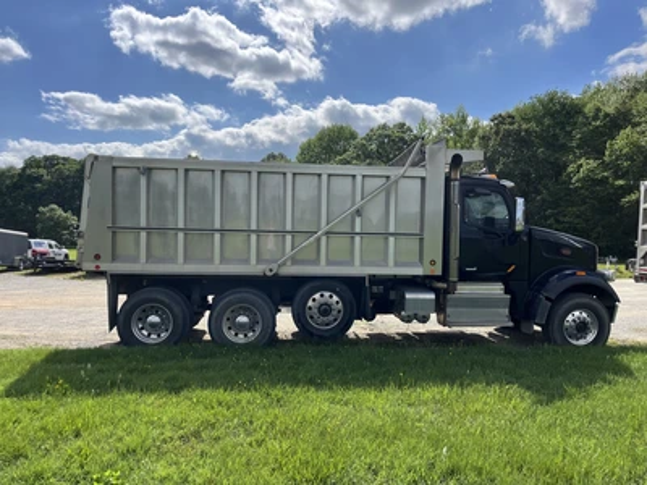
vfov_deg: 53.1
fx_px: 486
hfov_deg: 67.3
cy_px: 242
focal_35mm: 26
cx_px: 324
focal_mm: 5.1
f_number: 1.6
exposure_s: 1/5076
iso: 50
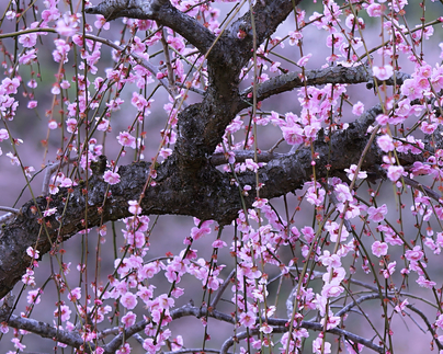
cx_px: 339
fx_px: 4601
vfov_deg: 4.4
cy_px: 317
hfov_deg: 5.5
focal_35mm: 351
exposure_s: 1/160
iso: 125
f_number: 5
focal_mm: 126
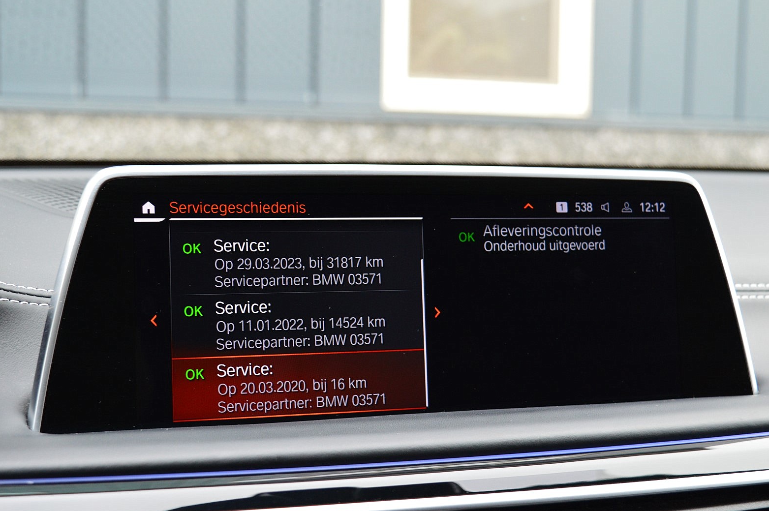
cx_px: 383
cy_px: 264
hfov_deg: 37.6
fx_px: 1131
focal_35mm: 53
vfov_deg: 25.5
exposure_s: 1/60
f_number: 5.6
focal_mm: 34
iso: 800
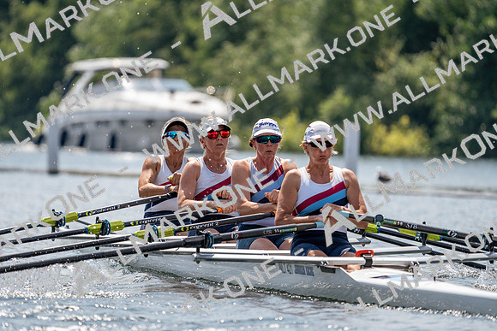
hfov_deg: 5.4
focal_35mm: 385
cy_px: 166
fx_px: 5316
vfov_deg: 3.6
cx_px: 248
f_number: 6.3
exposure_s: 1/1600
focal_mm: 385
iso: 200
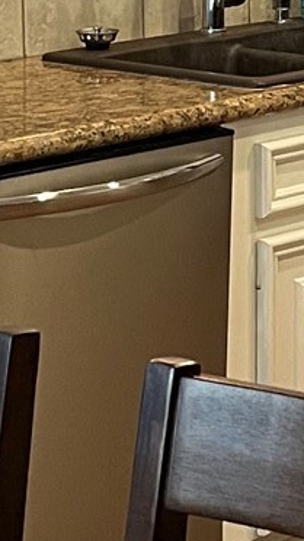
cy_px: -20
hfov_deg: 7.5
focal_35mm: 156
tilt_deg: -6.6
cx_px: 564
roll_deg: -0.1
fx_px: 2238
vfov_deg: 13.6
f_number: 1.6
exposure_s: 1/60
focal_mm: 5.1
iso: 250
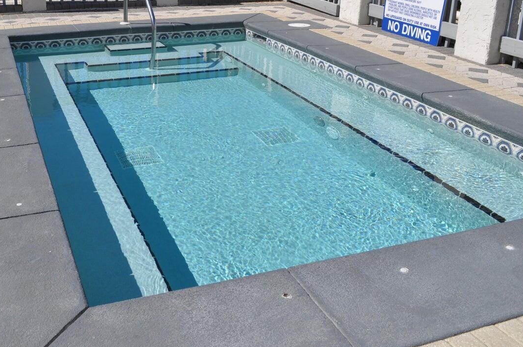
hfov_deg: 48.8
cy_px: 117
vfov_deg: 33.8
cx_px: 178
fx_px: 566
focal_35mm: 39
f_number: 11
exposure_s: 1/500
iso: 200
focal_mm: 18
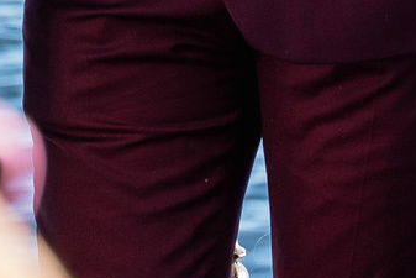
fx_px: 5214
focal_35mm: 451
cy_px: -709
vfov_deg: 3.0
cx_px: 189
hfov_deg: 4.6
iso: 125
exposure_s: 1/200
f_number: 4
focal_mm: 50.7
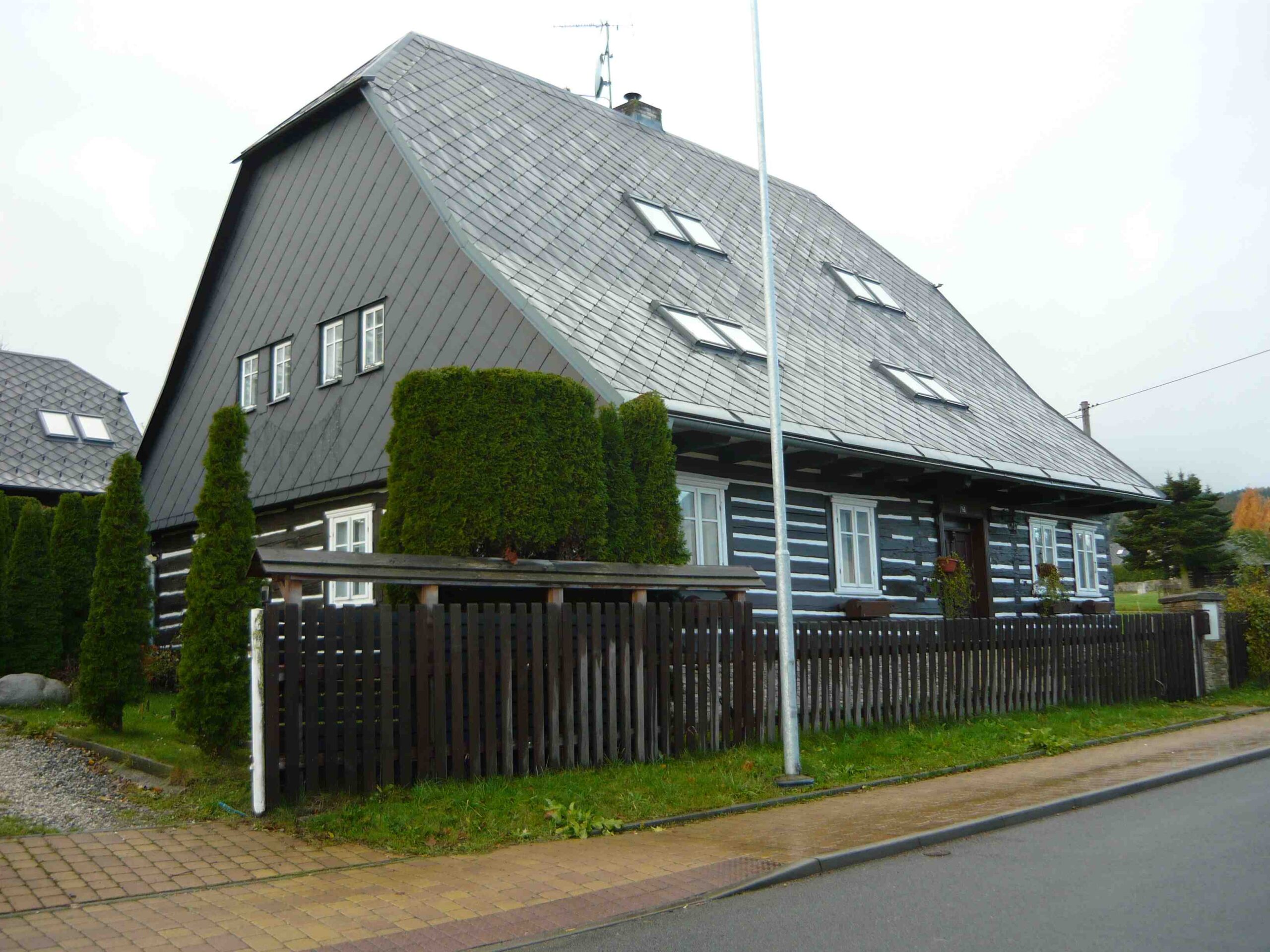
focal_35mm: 33
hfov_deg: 55.4
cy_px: 476
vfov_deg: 42.9
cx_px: 635
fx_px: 1211
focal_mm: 5.5
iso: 100
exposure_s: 1/200
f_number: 2.8
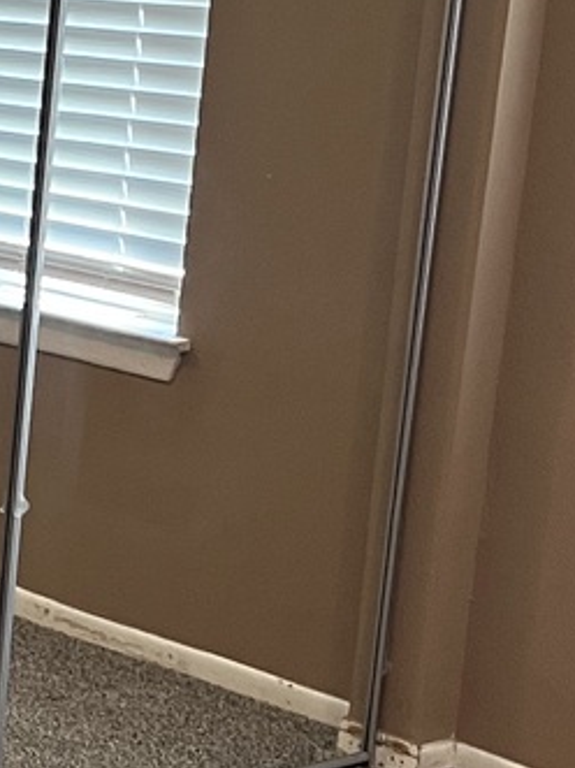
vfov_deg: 17.4
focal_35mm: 113
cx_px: -496
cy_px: 290
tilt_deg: -10.7
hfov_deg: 12.0
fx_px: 2504
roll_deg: -2.7
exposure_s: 1/60
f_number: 1.6
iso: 100
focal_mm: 5.1
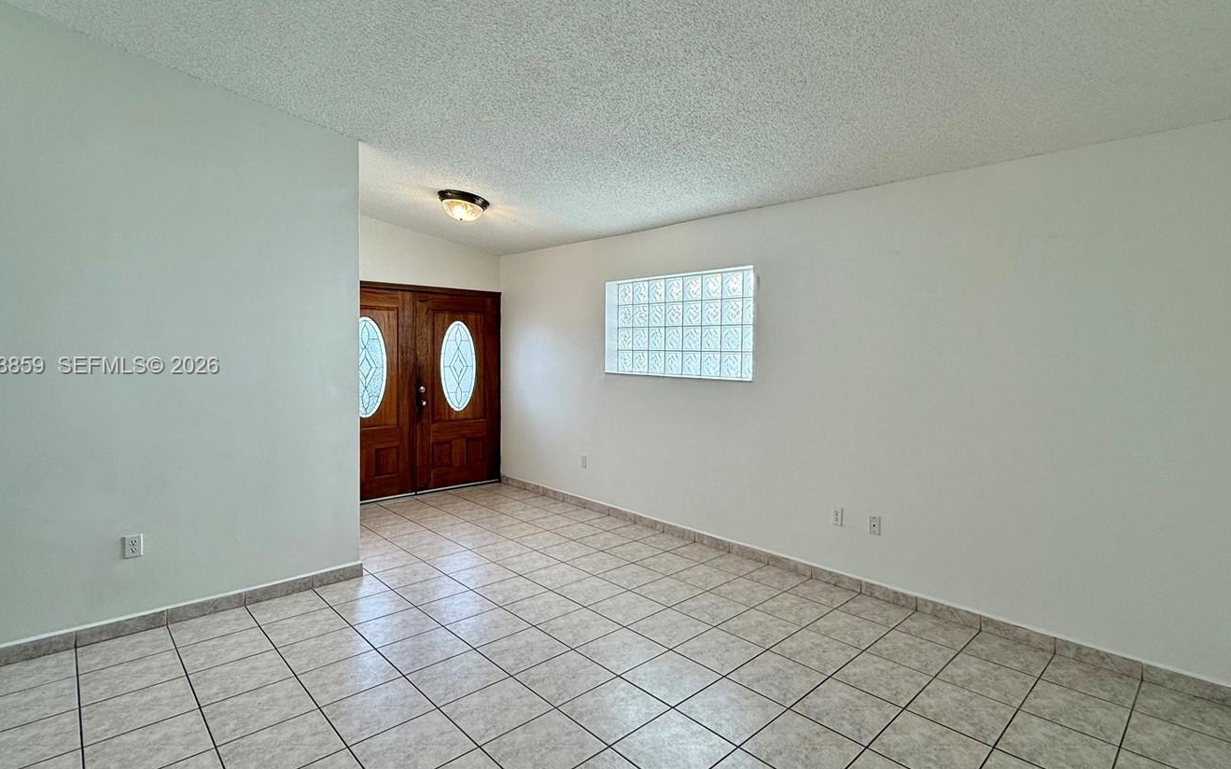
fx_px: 604
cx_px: 675
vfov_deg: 64.9
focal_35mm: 18
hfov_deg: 90.8
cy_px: 367
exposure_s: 1/131
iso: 64
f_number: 2.2
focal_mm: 2.22
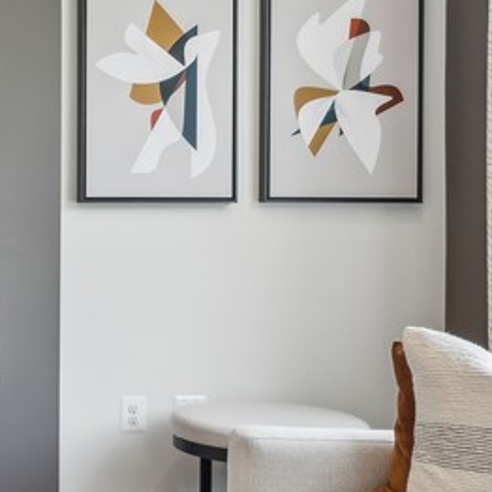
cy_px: 192
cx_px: -192
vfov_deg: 25.7
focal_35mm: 67
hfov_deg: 22.3
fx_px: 1077
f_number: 7.1
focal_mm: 19
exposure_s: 1/30
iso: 200
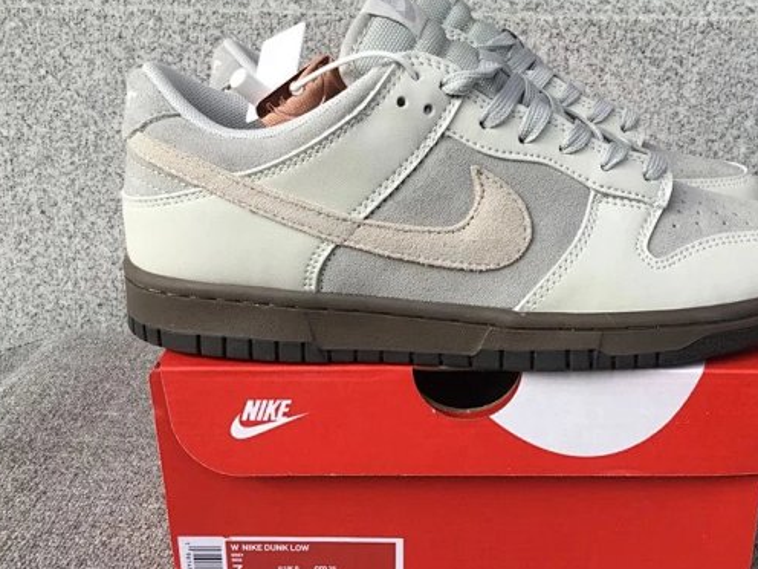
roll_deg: -0.4
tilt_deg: -20.1
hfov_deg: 46.4
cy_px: 311
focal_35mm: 40
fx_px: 876
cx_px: 469
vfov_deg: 35.9
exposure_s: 1/468
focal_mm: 3.3
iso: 25
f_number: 2.4
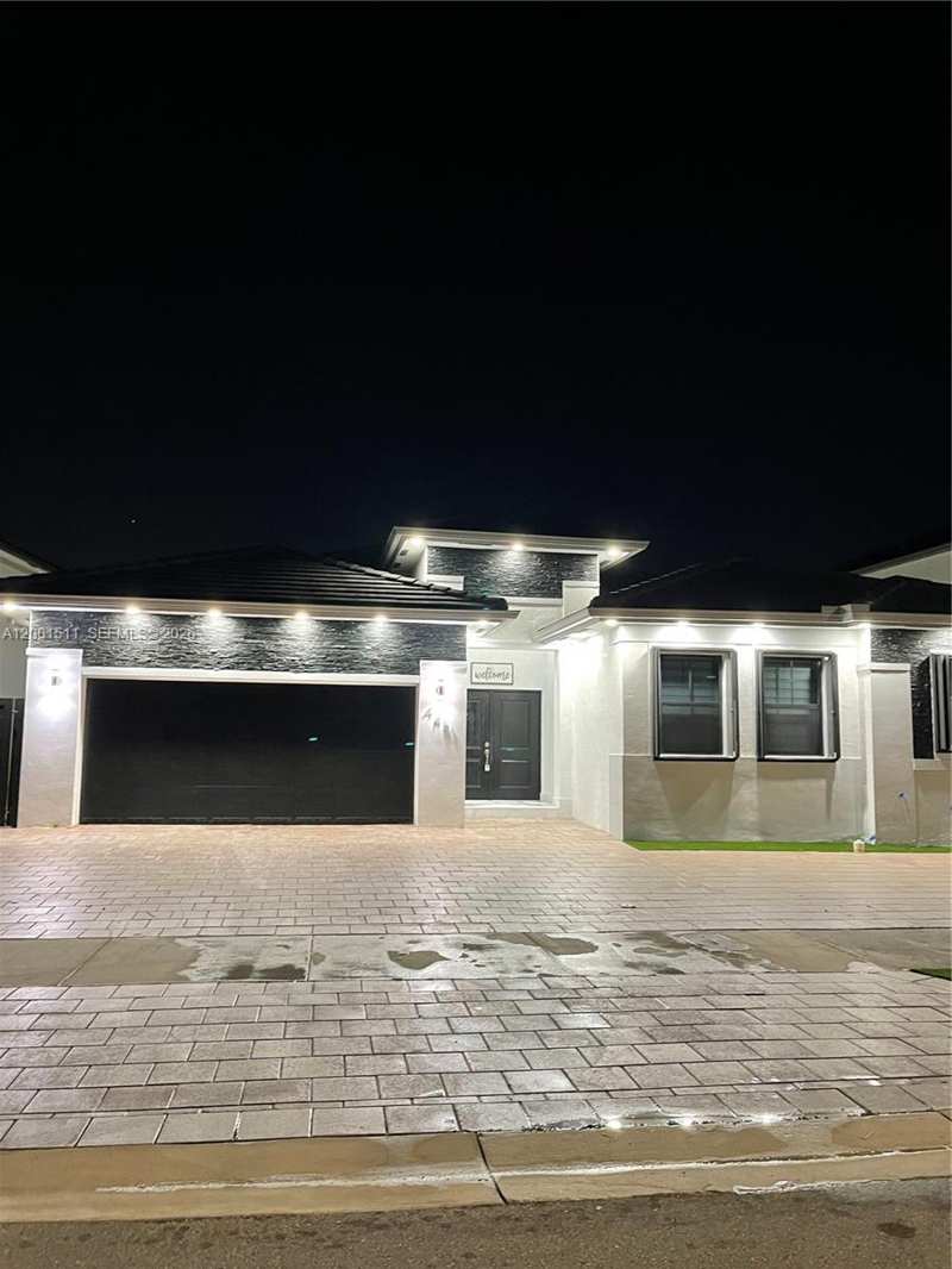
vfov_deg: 69.4
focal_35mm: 25
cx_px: 476
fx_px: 916
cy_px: 634
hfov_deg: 54.9
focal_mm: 5.1
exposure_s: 1/40
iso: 500
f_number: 1.6
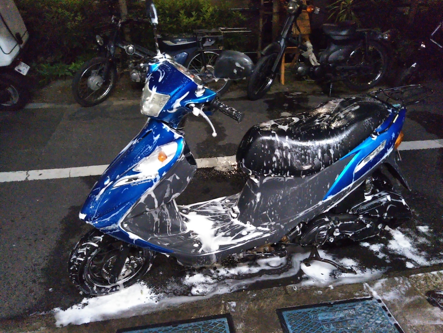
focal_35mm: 30
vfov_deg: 46.8
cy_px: 166
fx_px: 384
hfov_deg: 60.0
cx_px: 222
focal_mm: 4
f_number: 2.2
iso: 836
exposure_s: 1/23
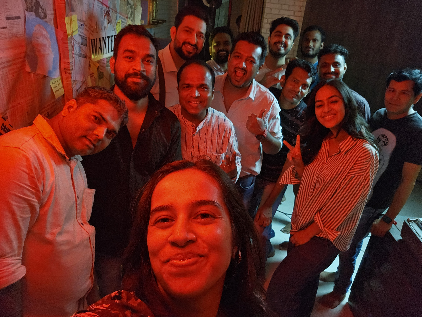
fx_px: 305
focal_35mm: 25
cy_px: 158
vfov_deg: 54.9
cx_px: 211
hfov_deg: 69.4
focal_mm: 3.3
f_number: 2.2
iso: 400
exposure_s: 1/50
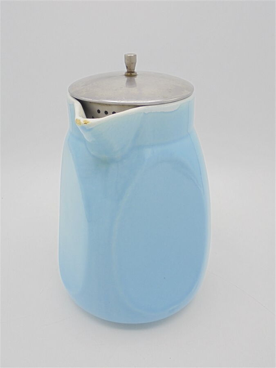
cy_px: 184
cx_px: 138
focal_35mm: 29
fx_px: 308
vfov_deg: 61.7
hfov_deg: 48.2
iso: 100
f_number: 3.7
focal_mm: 5.3
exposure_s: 1/60
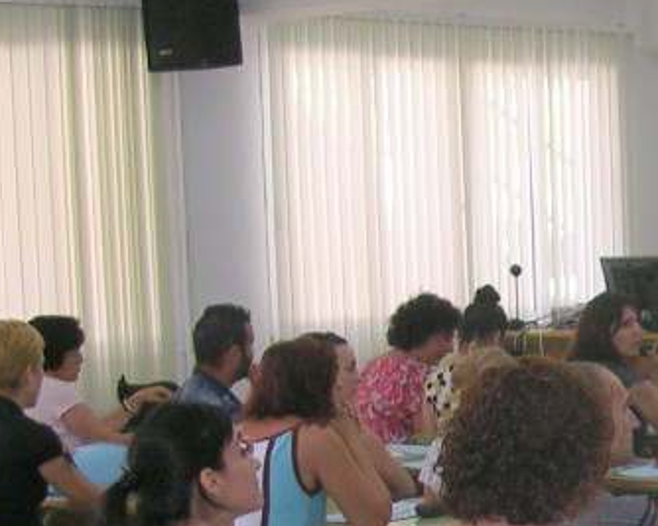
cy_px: 528
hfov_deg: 16.3
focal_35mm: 111
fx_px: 2161
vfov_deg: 13.7
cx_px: 871
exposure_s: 1/30
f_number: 2.8
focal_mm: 5.8
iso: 50
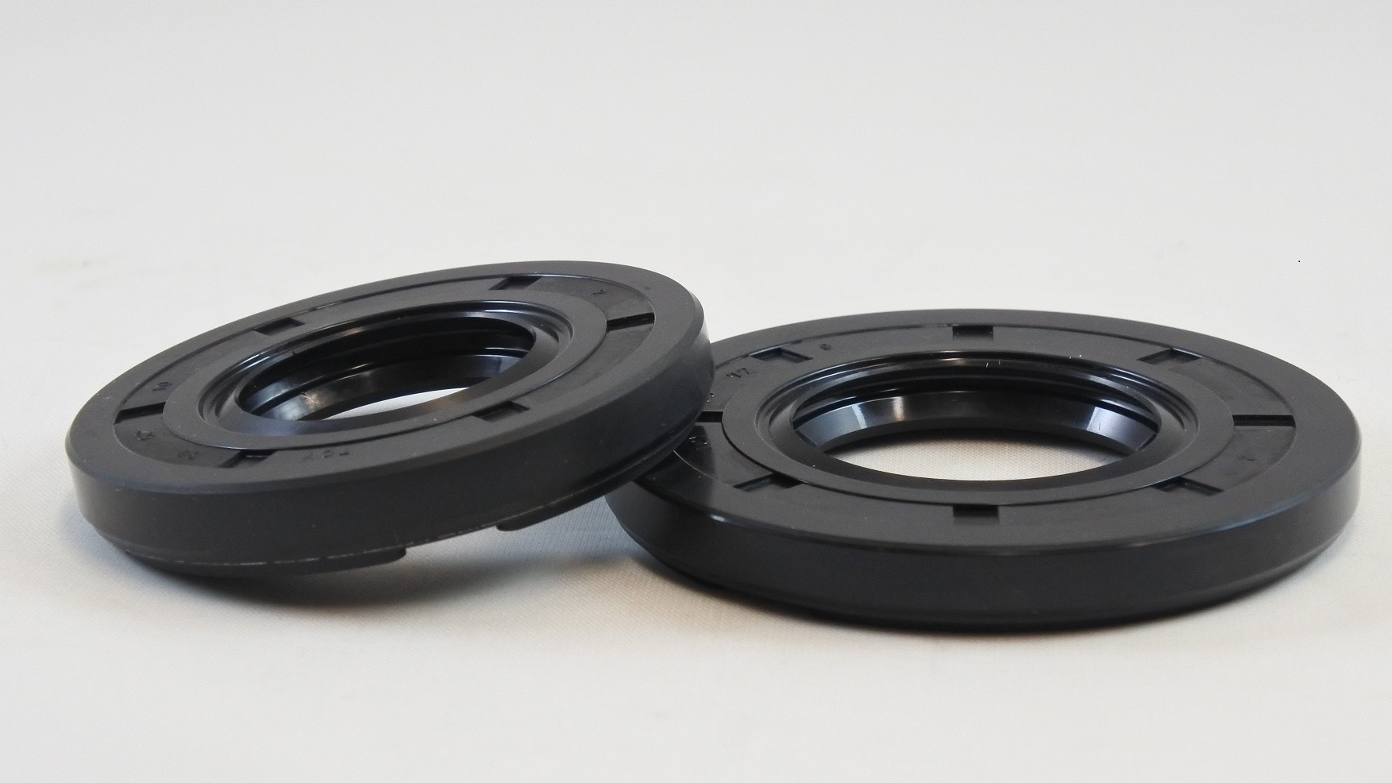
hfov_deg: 28.2
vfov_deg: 16.1
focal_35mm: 75
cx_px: 699
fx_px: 2768
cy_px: 437
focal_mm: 26.4
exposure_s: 1/125
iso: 720
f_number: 5.3
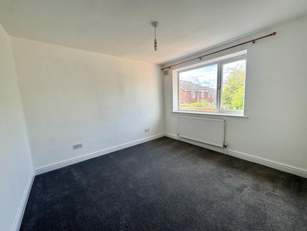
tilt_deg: -7.7
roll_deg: +1.9
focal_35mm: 14
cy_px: 116
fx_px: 124
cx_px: 154
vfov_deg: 85.7
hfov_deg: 102.1
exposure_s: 1/198
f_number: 2.2
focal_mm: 2.22
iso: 40
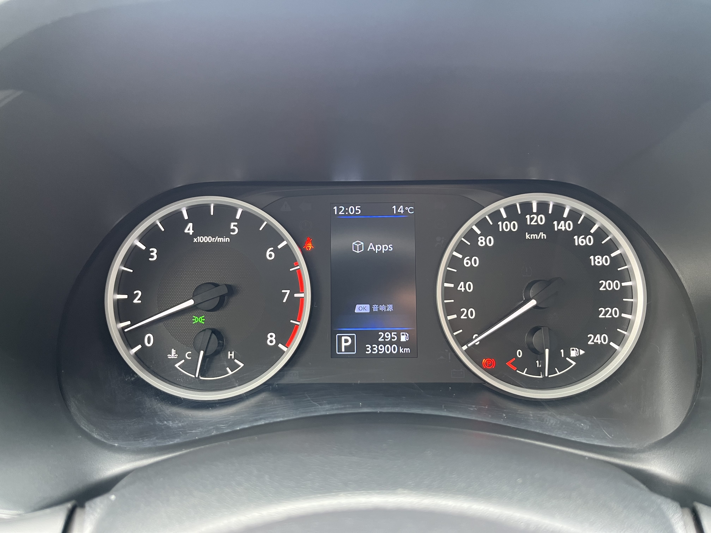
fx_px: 534
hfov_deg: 67.3
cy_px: 266
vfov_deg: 53.1
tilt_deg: -19.0
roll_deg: +0.3
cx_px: 356
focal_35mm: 26
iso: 125
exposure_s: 1/60
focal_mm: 5.1
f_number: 1.6
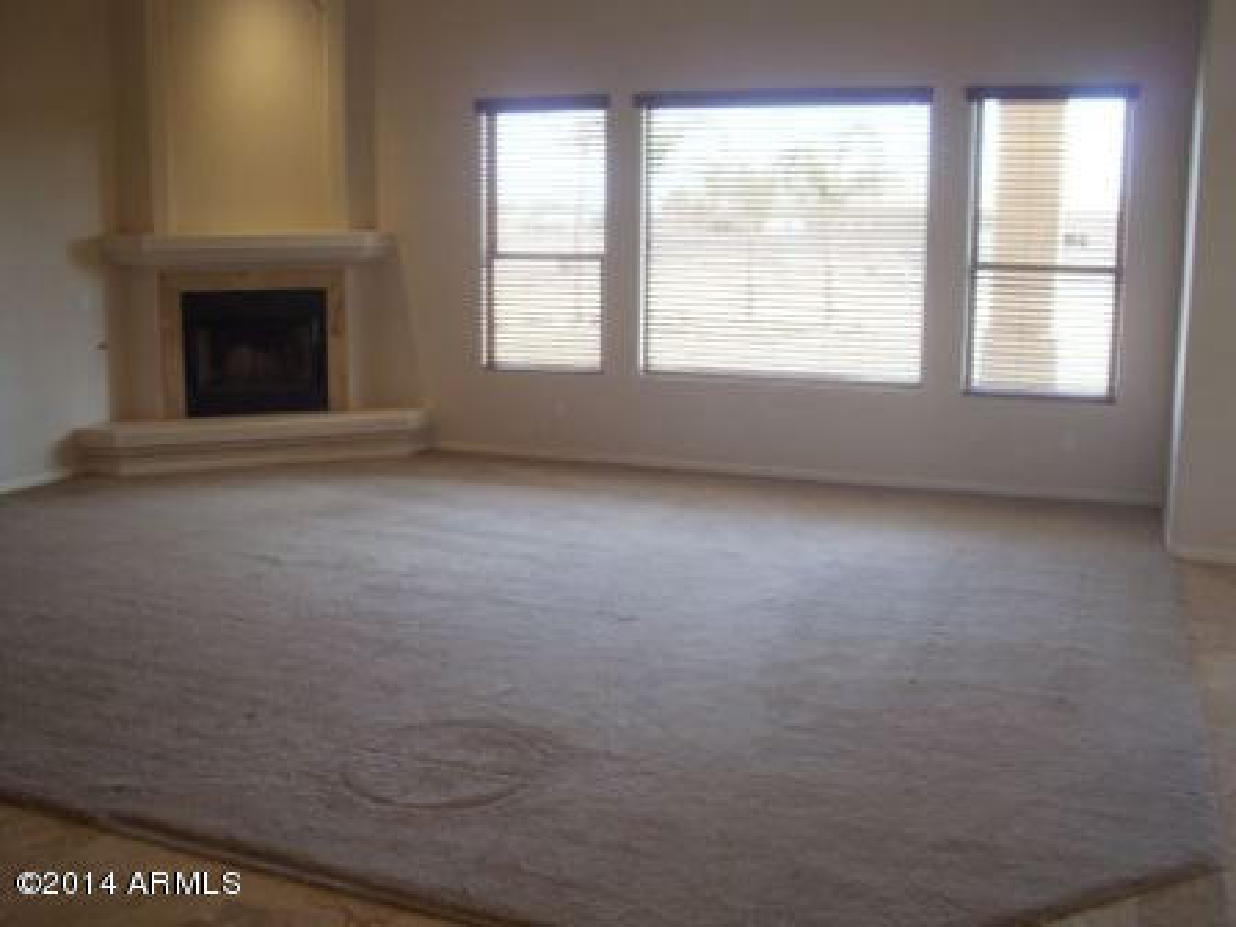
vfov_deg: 37.7
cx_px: 618
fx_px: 1357
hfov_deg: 49.0
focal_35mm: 38
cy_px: 464
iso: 200
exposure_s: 1/60
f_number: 2.9
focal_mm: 6.3
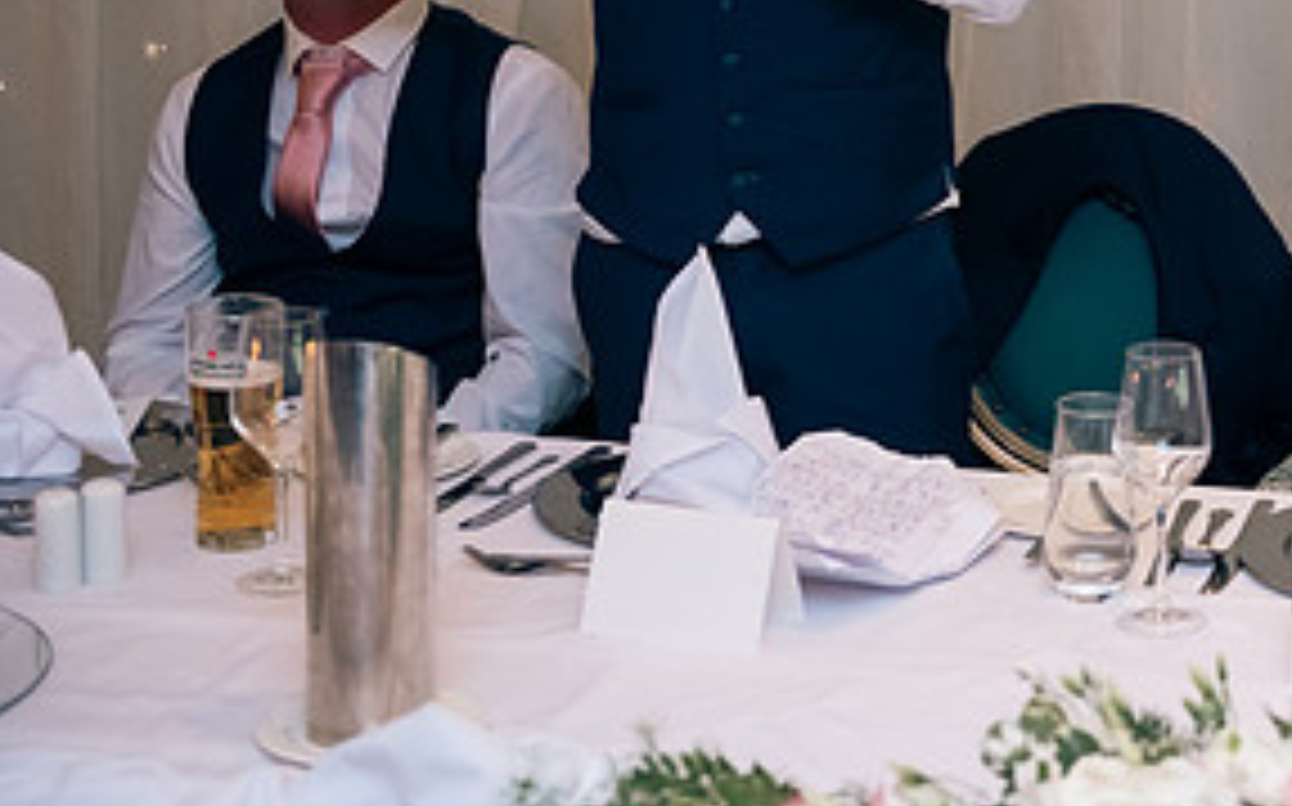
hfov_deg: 20.3
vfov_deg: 13.0
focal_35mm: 99
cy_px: -38
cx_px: 1301
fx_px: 3484
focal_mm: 48
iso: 800
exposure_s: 1/160
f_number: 3.5
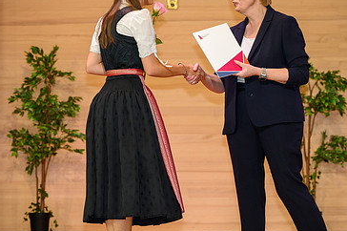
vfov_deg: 6.8
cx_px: 181
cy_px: 84
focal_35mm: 203
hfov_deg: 10.1
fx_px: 1955
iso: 2000
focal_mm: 110
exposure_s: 1/200
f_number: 5
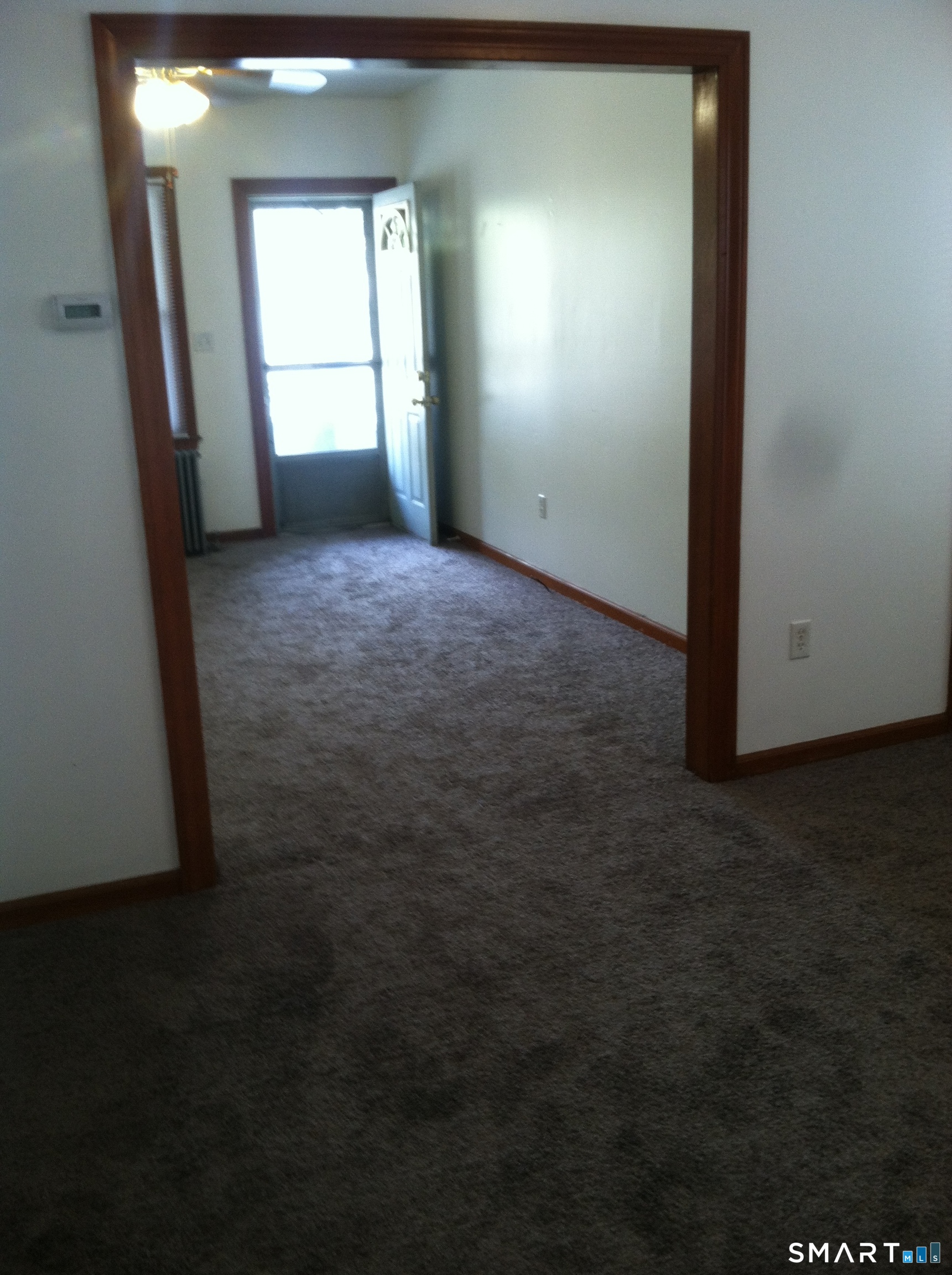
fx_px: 1287
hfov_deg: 40.6
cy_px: 638
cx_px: 476
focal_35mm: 35
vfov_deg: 52.7
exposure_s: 1/15
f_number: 2.8
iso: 100
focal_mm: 3.85
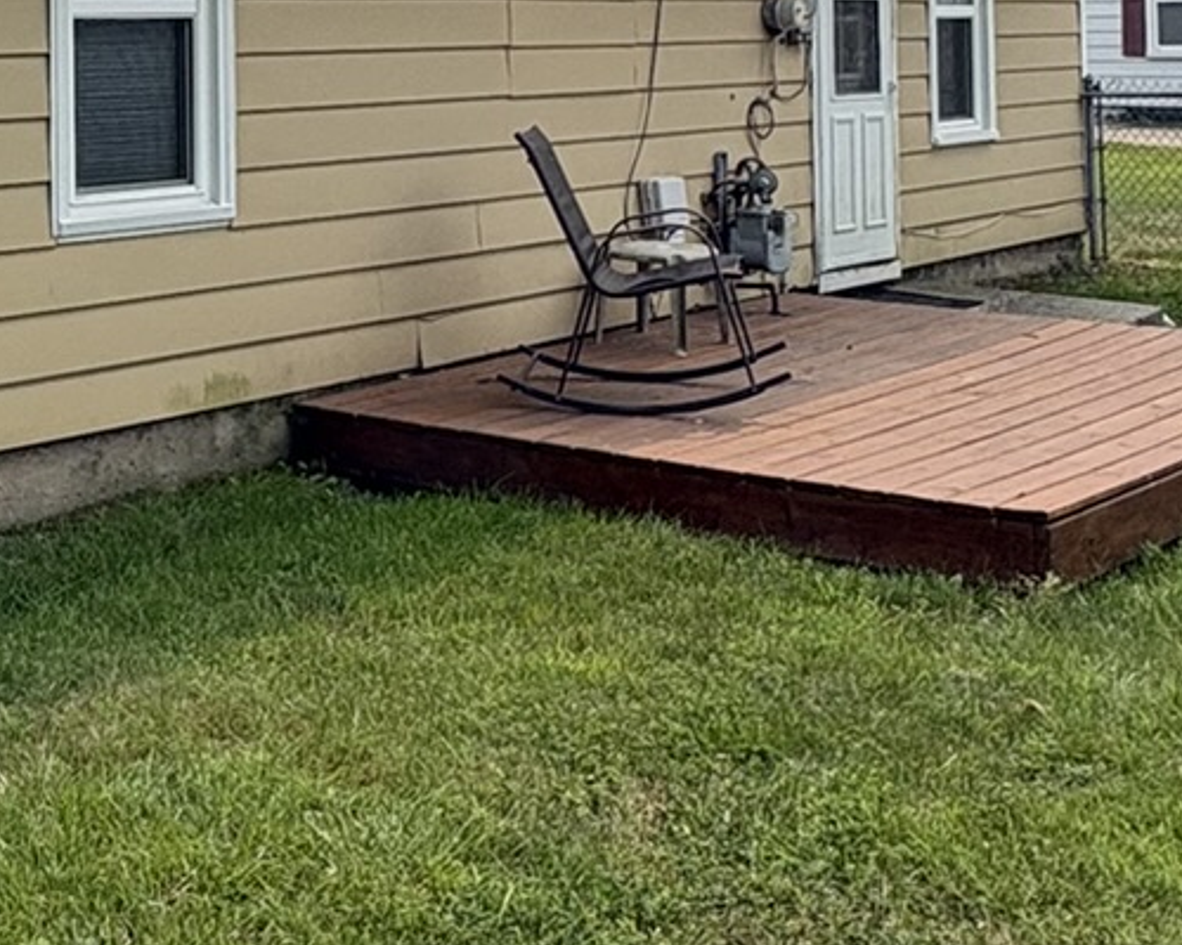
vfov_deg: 25.7
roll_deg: +0.7
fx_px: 1959
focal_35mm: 56
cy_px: -9
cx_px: 61
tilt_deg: +3.9
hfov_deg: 31.6
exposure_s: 1/2146
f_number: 2.2
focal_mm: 2.22
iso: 50
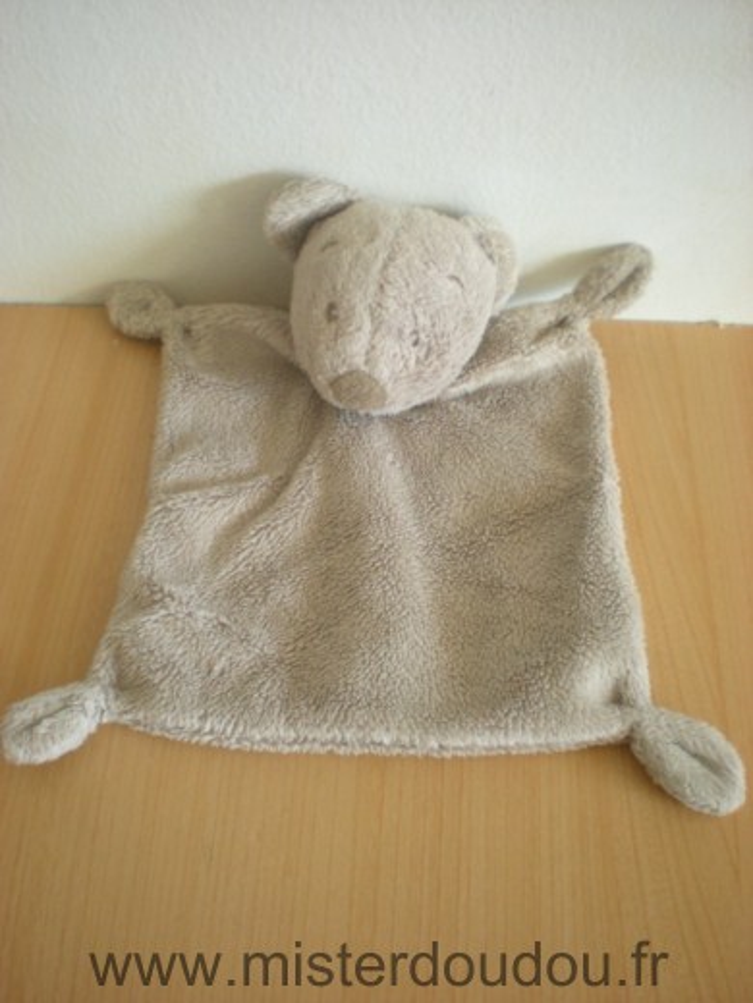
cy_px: 502
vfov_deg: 49.0
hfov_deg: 37.7
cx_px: 376
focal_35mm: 38
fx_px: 1102
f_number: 3.1
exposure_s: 1/19.1
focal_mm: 6.3
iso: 200
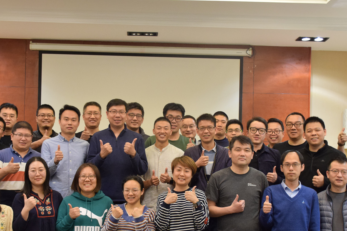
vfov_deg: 20.2
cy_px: 168
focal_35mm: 67
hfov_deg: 30.1
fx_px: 644
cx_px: 161
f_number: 5
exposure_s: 1/25
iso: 1250
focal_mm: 27
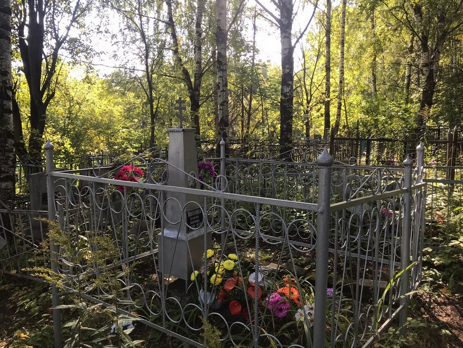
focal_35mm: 28
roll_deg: -3.4
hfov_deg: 63.4
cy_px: 174
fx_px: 375
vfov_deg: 49.7
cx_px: 232
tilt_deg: -6.4
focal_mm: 3.99
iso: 20
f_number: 1.8
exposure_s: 1/205
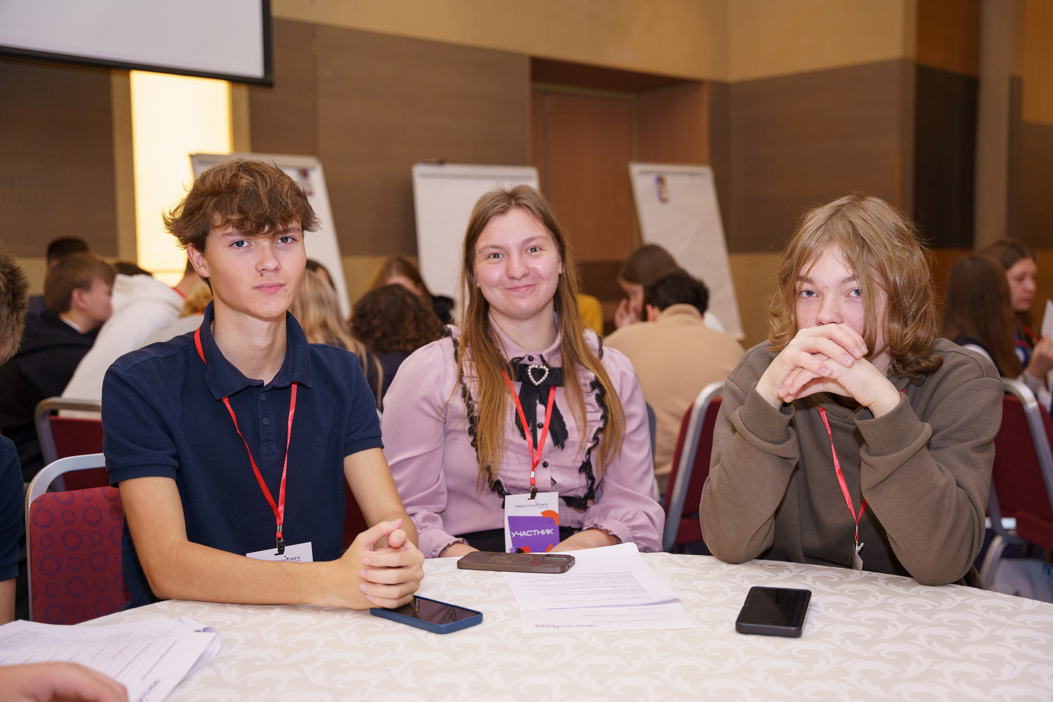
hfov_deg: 44.9
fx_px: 1275
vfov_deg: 30.8
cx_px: 526
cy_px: 351
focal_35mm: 44
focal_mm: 43.6
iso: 1600
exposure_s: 1/160
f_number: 3.2
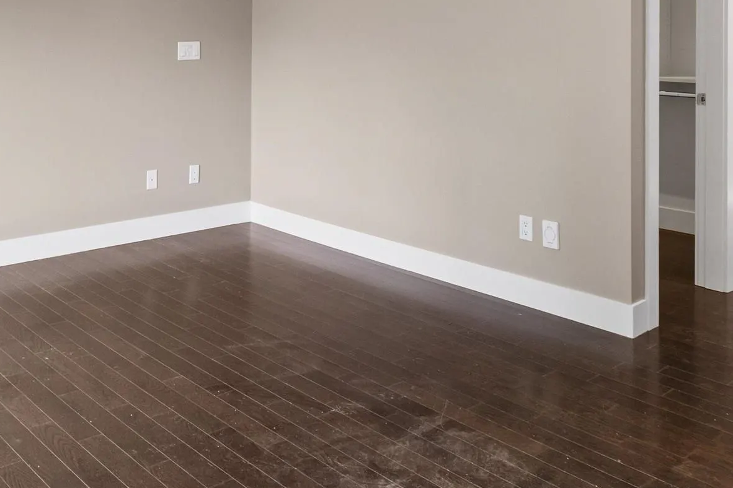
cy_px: -12
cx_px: 229
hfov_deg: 48.5
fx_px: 794
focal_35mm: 39
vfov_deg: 31.4
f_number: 7.1
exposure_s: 1/13
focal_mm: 10
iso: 500
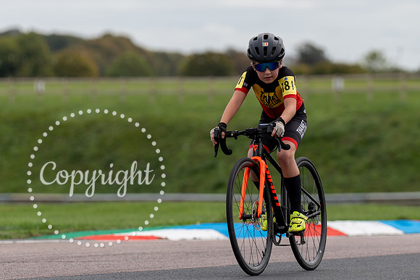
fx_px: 3474
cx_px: 280
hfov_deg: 6.9
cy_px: 138
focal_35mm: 298
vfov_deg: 4.6
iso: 125
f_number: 3.5
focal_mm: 176
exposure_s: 1/1000
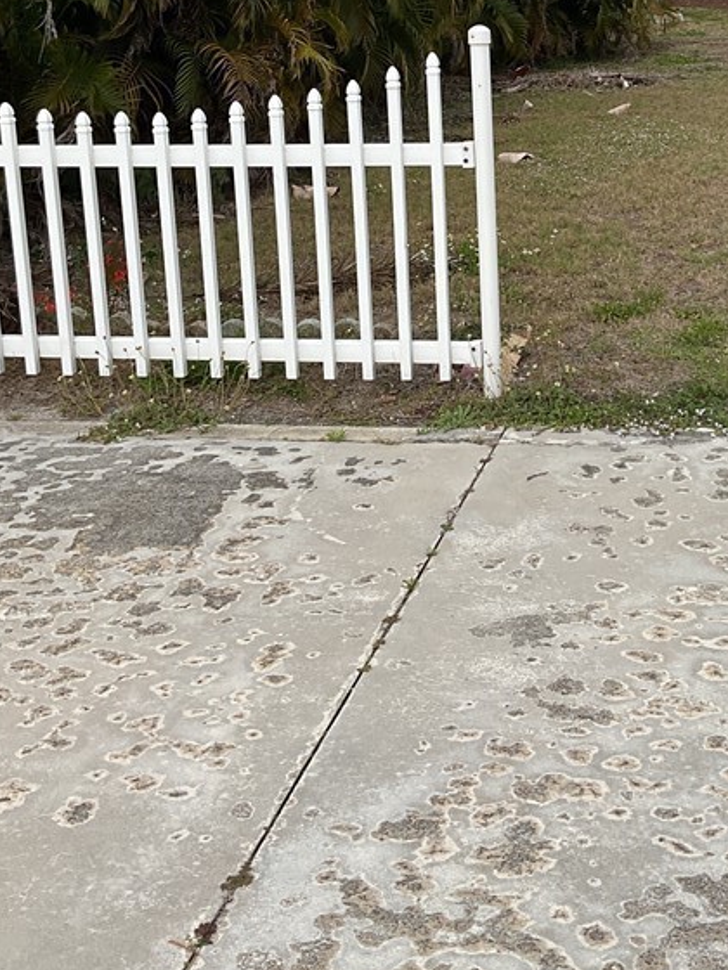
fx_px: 1486
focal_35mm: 53
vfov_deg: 35.4
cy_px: 241
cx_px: 539
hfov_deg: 27.2
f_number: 1.8
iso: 16
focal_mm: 3
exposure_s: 1/2801
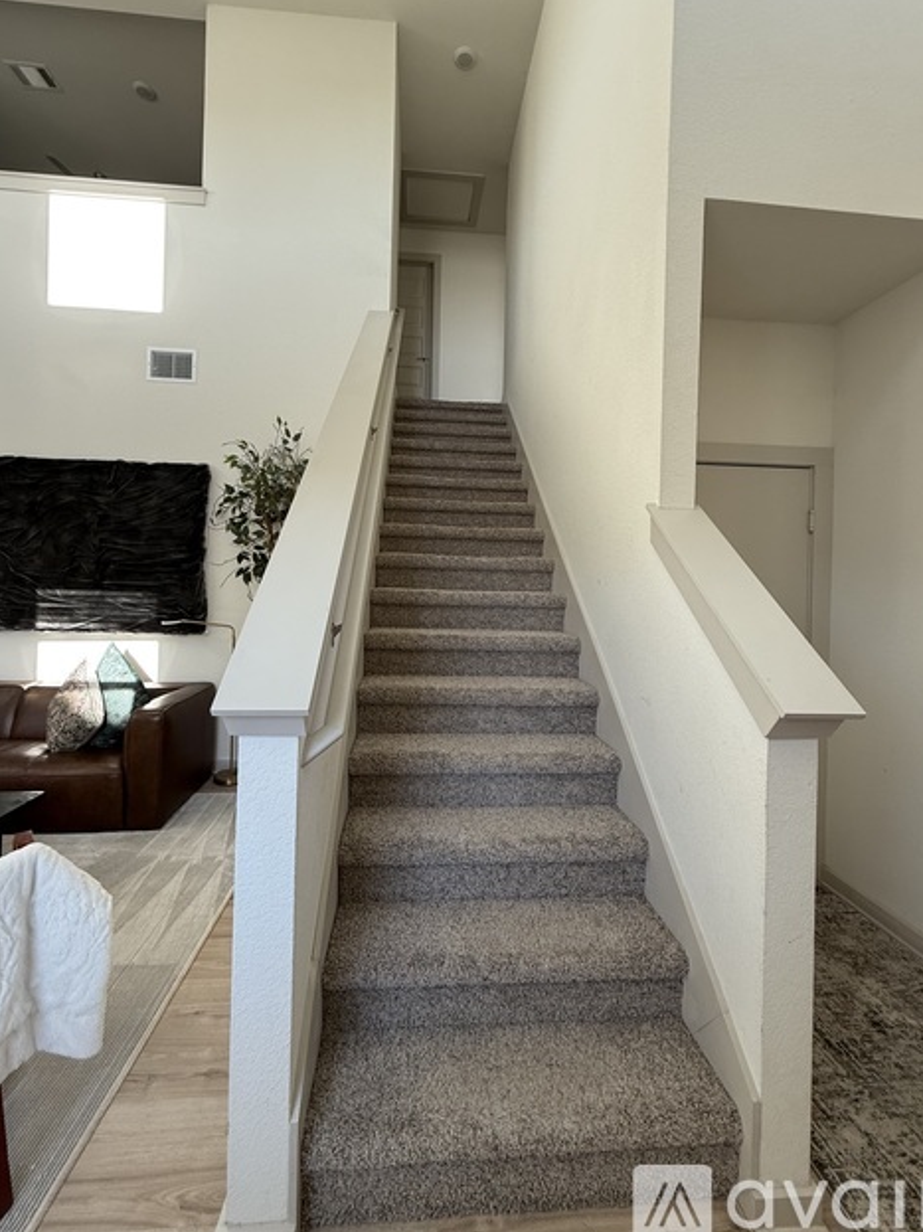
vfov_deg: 98.1
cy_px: 584
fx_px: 533
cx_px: 459
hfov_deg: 81.7
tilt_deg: +1.3
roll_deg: -1.6
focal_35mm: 15
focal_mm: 2.22
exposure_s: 1/99
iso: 100
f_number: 2.2
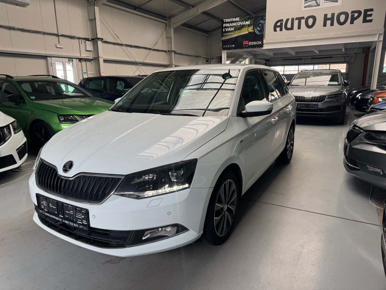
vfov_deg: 56.8
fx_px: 268
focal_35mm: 24
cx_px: 193
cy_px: 145
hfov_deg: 71.6
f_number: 1.78
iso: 80
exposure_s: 1/121
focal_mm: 6.76
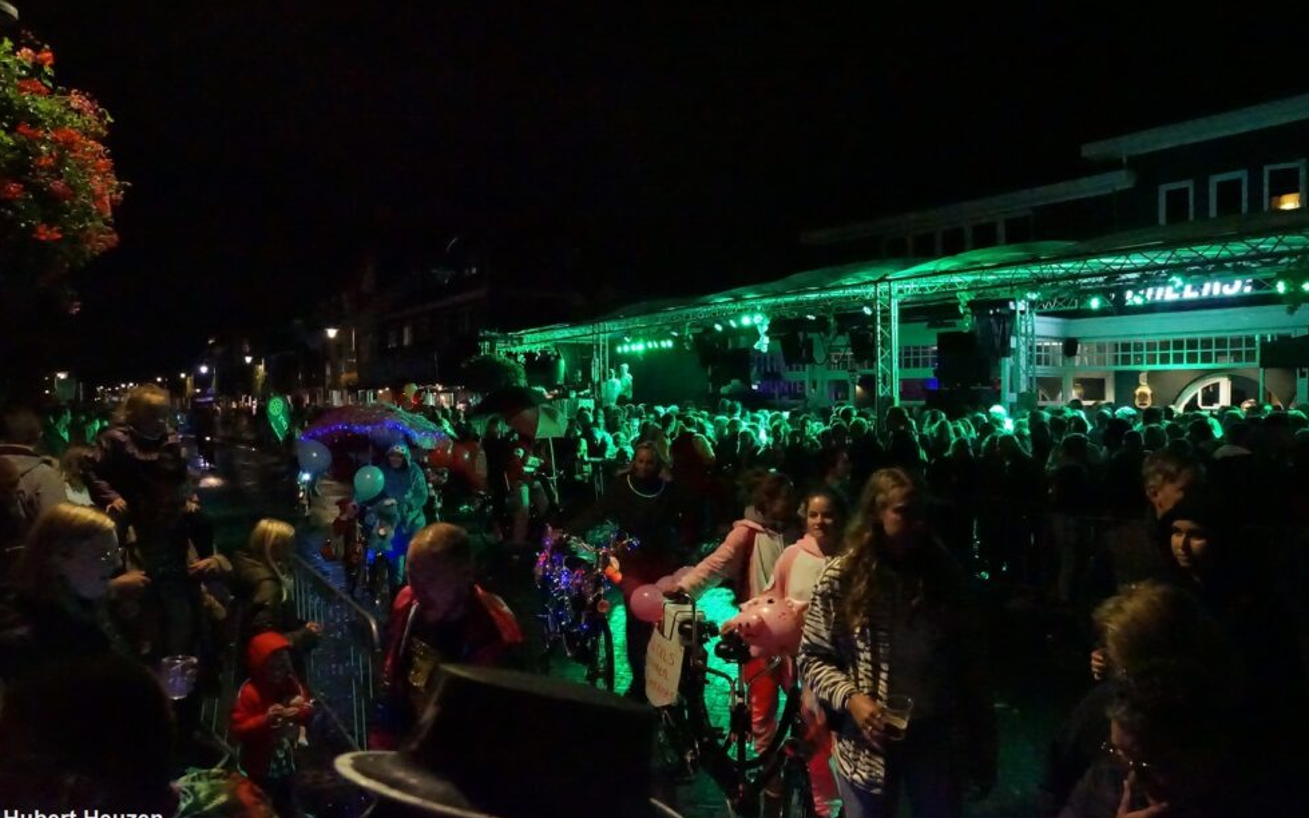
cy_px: 395
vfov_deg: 49.3
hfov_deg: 72.5
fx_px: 892
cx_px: 663
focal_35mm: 25
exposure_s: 1/125
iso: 20000
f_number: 5.6
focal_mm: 16
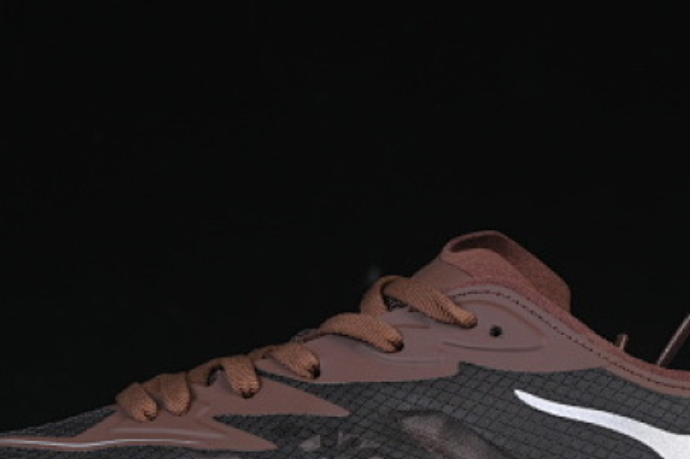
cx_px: 402
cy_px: 379
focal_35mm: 178
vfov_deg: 7.7
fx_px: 3410
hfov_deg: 11.6
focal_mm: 50
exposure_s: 1/60
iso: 160
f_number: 6.3
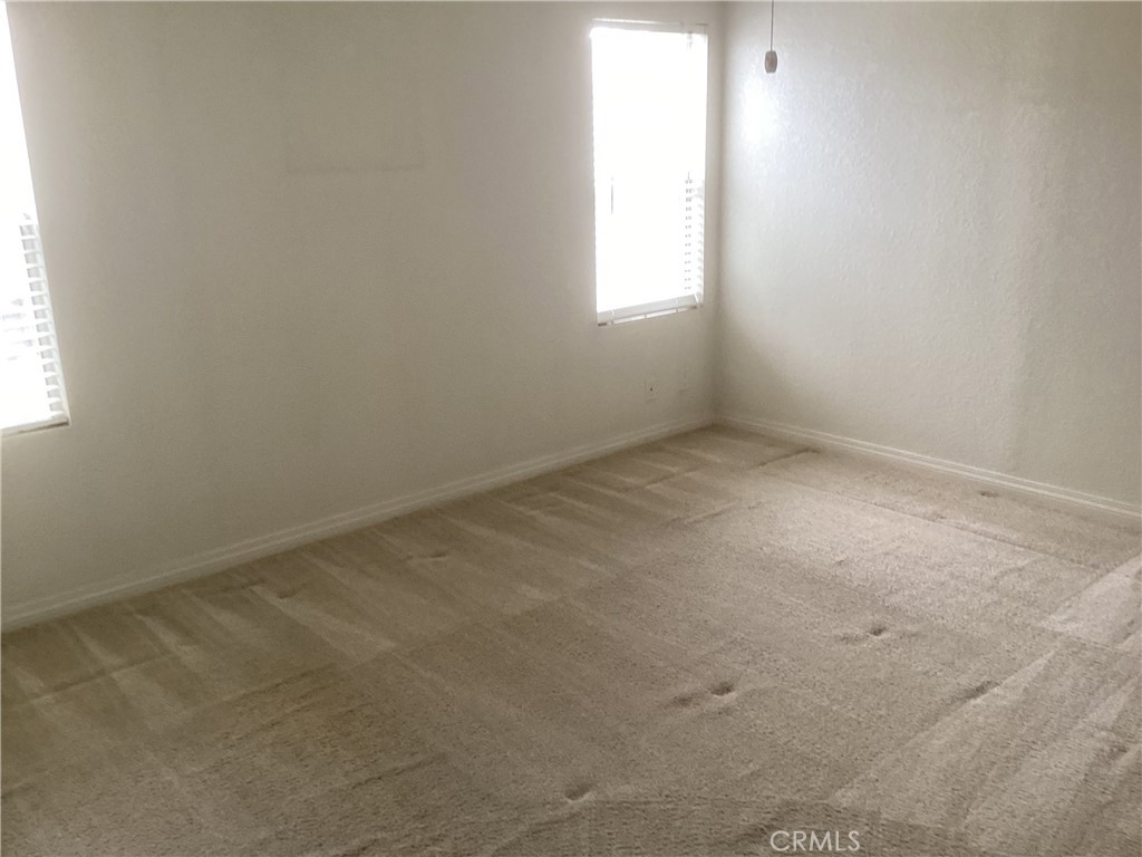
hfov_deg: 58.4
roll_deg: +0.5
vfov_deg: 45.4
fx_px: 1023
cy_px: 428
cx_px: 571
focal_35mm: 31
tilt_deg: -15.5
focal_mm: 3.3
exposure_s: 1/60
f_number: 2.4
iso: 100
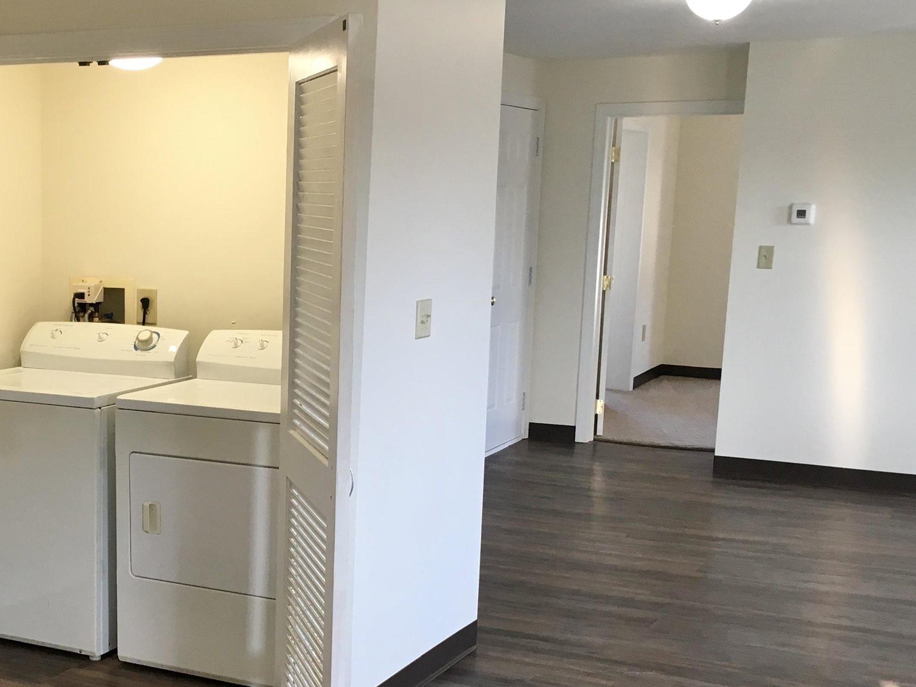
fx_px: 1429
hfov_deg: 34.4
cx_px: 171
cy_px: 451
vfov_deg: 26.9
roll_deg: -0.5
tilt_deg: -10.2
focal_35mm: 54
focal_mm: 4.15
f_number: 2.2
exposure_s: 1/30
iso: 32
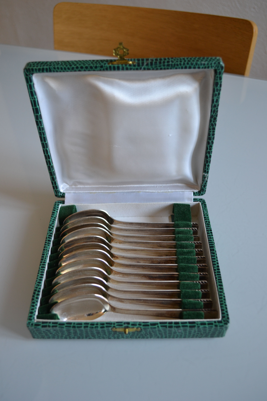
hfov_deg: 43.6
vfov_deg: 61.9
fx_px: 334
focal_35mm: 30
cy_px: 200
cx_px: 134
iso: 400
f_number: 3.8
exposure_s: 1/50
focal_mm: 20
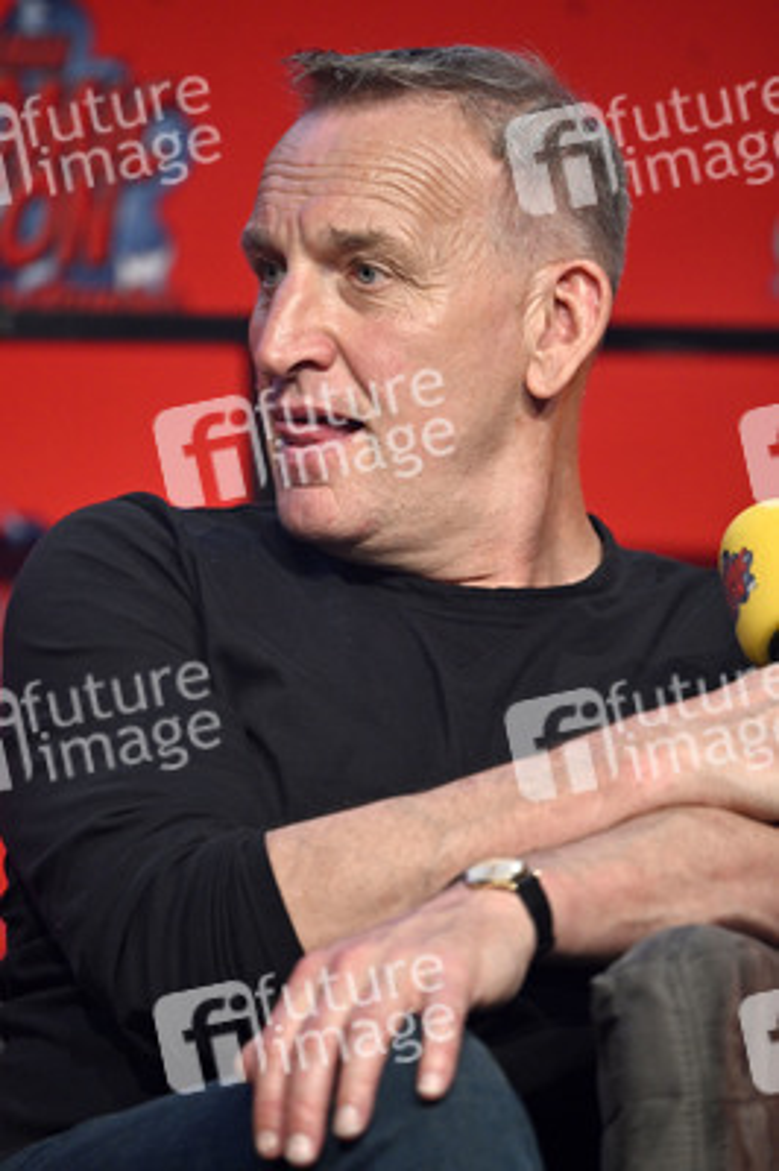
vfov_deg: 5.2
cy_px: 586
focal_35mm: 400
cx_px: 390
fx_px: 13005
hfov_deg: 3.4
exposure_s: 1/250
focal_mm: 400
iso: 1250
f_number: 4.5
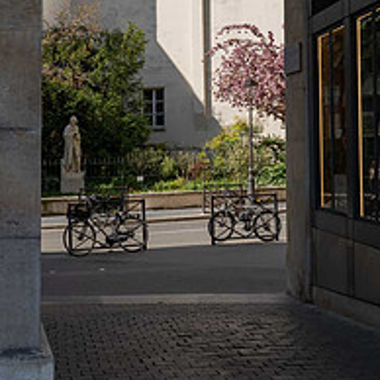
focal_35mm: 67
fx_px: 832
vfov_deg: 25.5
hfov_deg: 25.7
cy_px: 112
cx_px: 225
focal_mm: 12.76
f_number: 5.6
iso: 100
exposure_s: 1/320
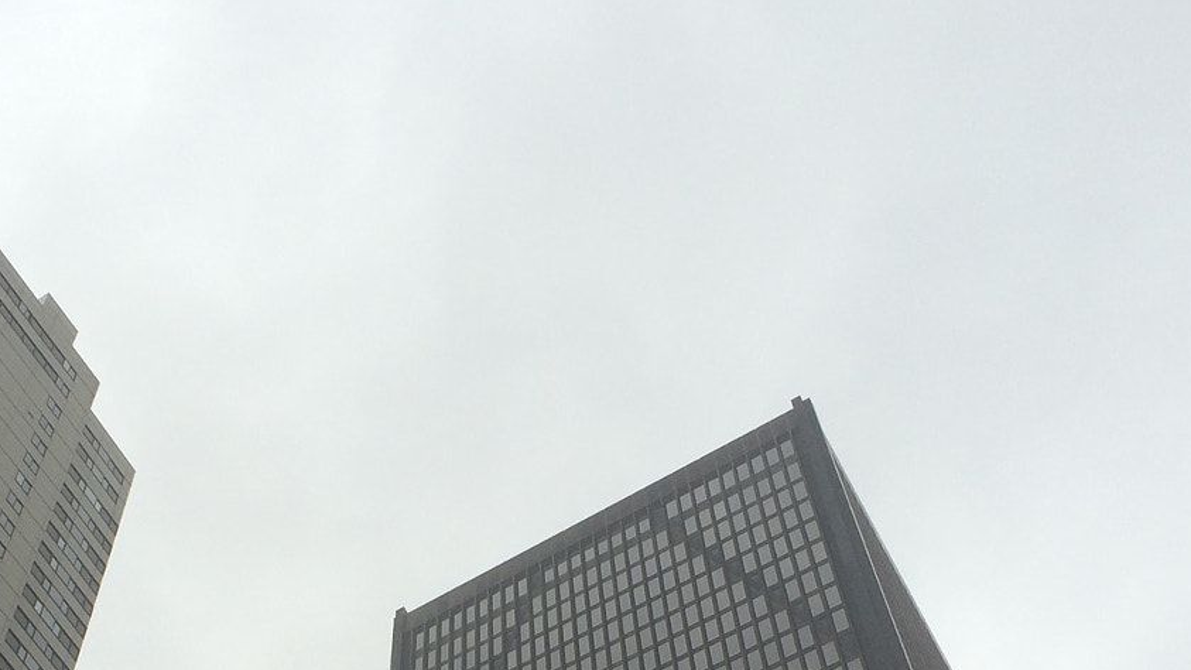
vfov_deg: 18.4
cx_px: 352
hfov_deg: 33.4
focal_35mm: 62
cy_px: 800
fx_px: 1958
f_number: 2.2
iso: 32
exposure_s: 1/148
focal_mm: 4.12
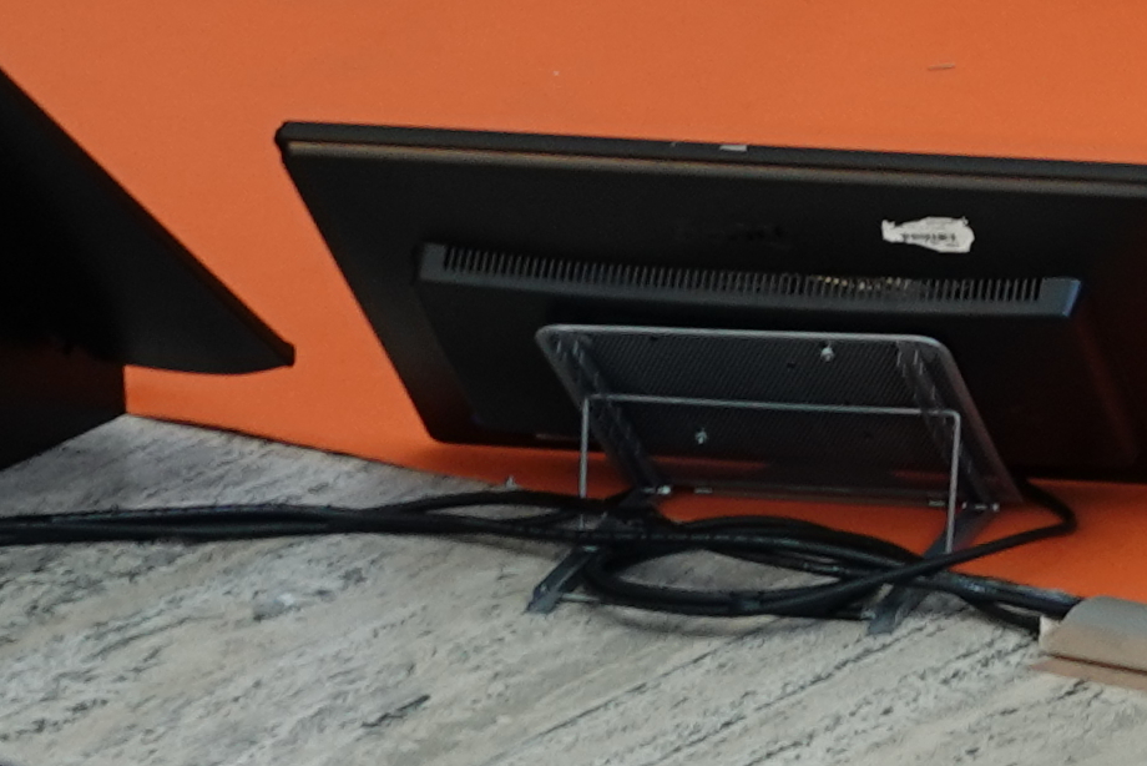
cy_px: -1105
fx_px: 7011
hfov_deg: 8.8
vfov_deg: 6.0
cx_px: 2306
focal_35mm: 220
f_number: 3.2
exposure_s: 1/100
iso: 100
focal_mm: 13.7
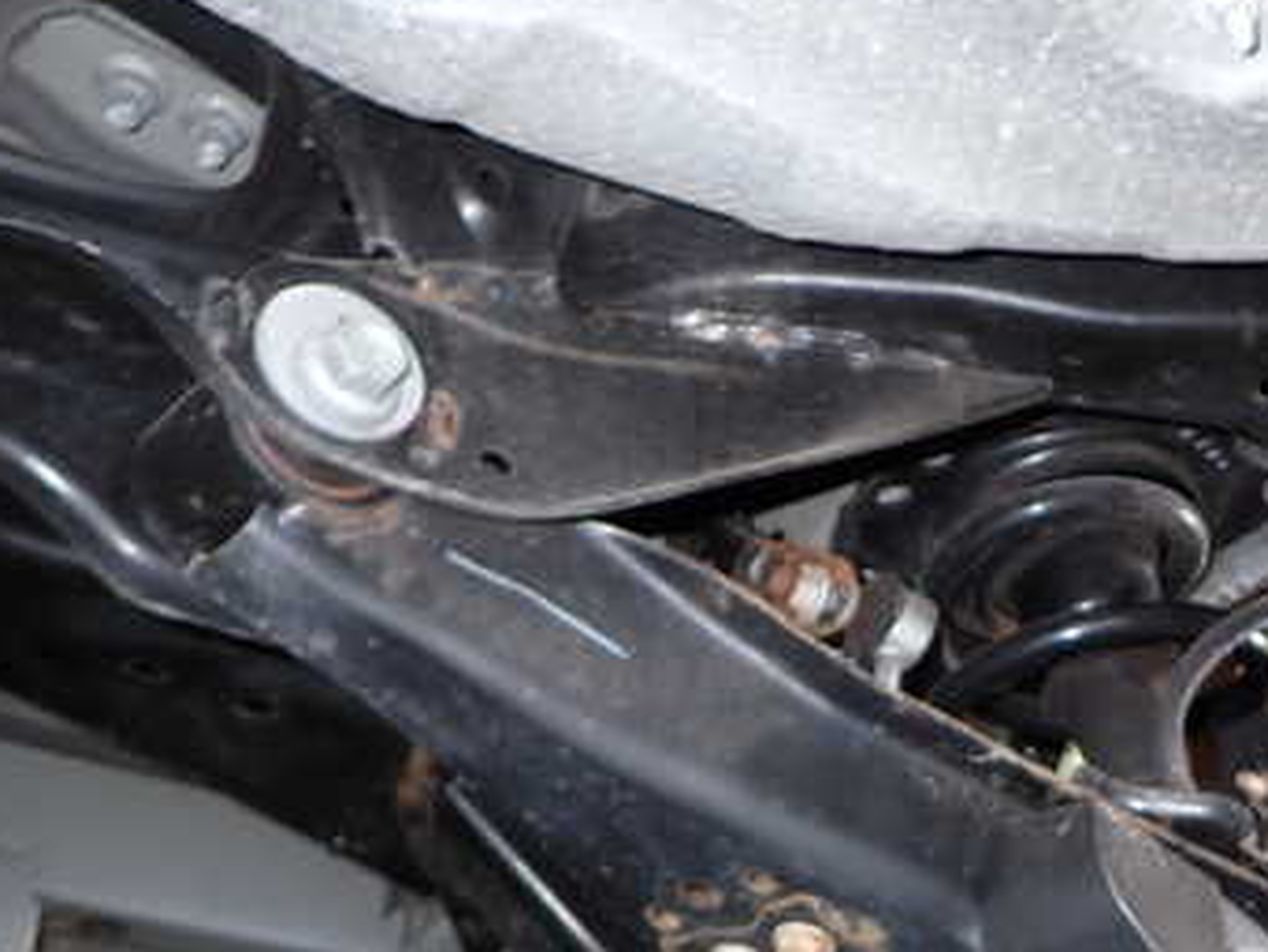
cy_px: 692
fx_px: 1612
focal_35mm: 44
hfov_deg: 41.9
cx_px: 918
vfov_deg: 32.4
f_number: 2
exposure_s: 1/30
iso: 200
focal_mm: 4.5
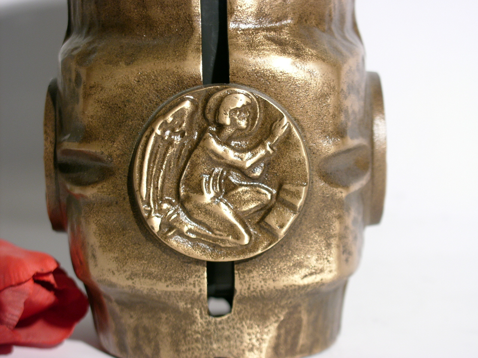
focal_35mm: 90
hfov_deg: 21.8
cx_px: 239
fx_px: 1243
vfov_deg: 16.4
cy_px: 179
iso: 100
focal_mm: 22.5
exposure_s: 1/100
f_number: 3.2
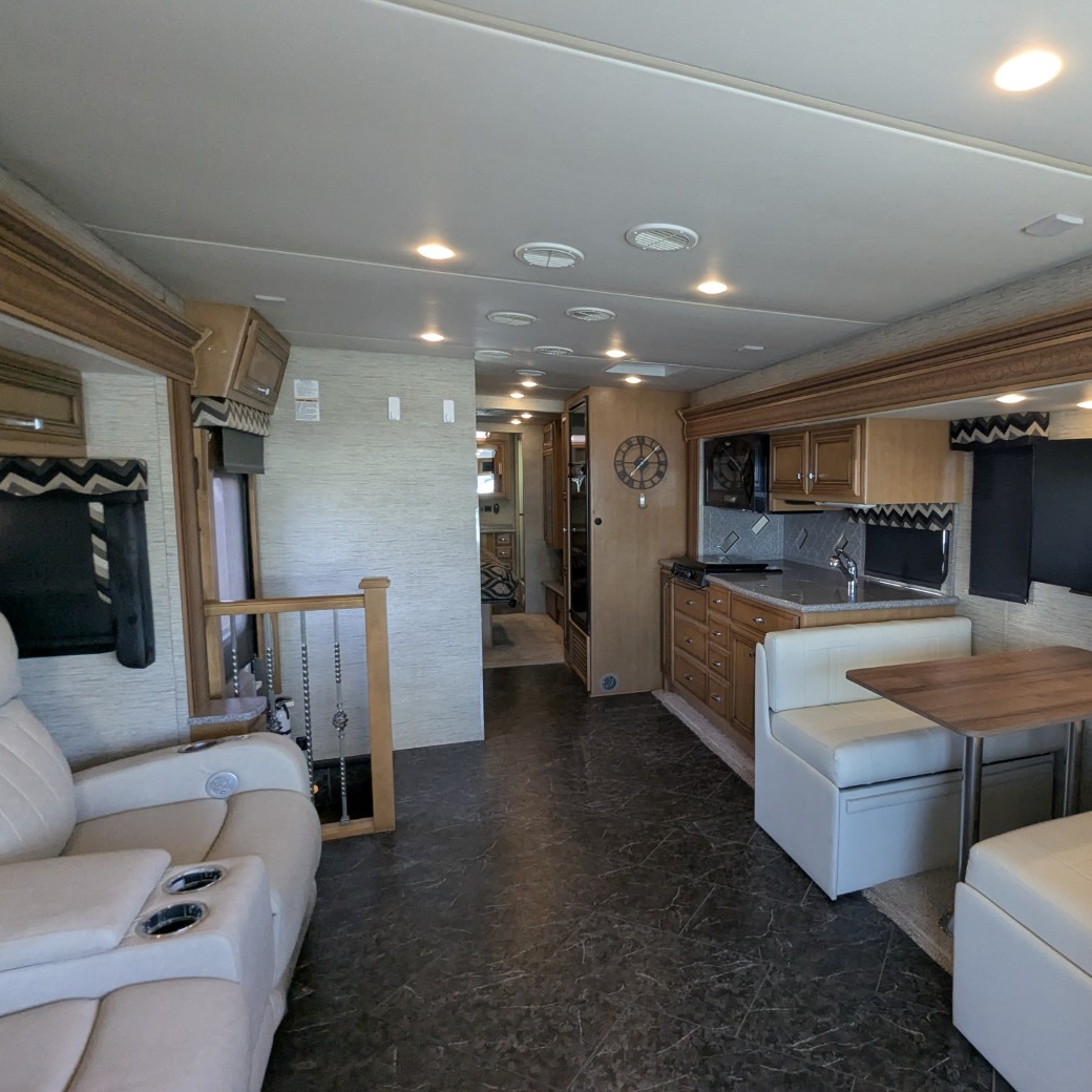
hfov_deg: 75.5
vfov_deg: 77.7
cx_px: 719
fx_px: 678
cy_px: 549
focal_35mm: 19
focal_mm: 2.35
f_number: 2.2
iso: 263
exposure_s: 1/174
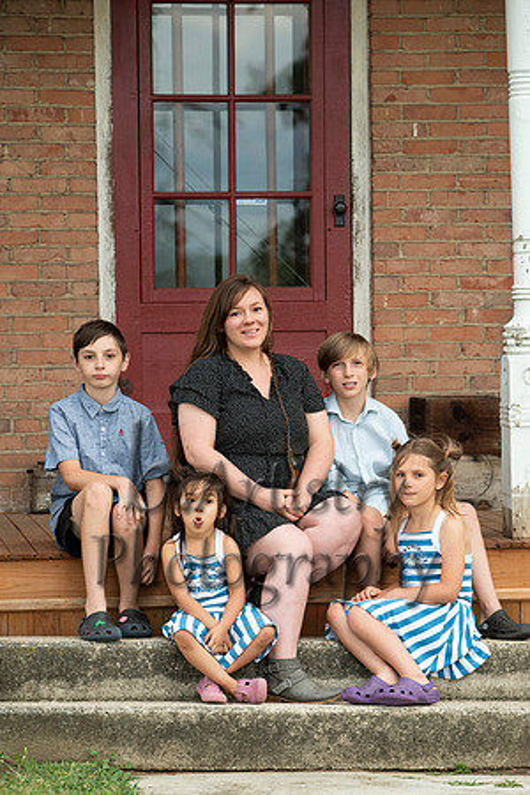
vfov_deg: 13.7
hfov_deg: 9.1
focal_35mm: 150
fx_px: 3312
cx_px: 265
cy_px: 398
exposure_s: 1/125
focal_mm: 150
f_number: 5.6
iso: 320
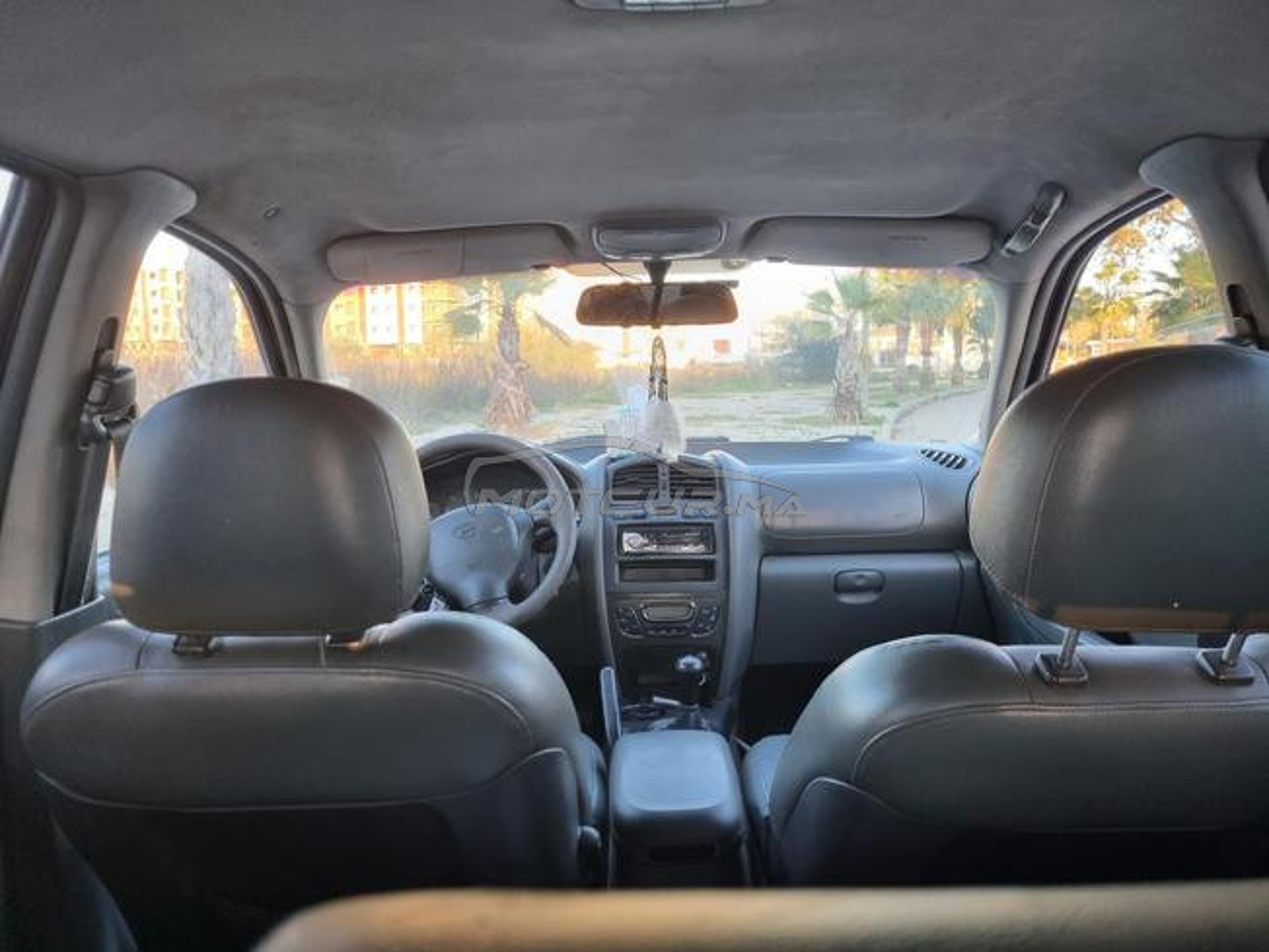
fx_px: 953
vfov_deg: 53.1
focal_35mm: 26
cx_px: 634
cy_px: 476
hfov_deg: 67.3
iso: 160
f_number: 1.8
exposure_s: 1/100
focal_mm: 5.4
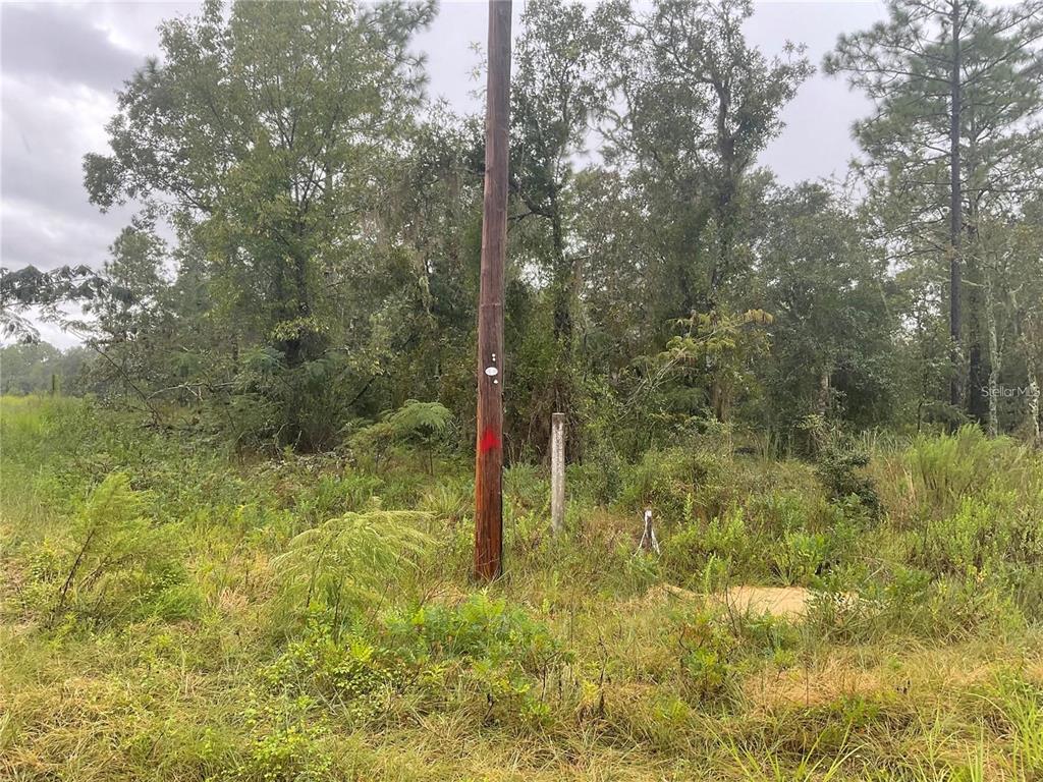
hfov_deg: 61.7
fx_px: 874
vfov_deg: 48.2
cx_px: 522
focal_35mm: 29
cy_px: 391
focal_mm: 3
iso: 16
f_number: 1.8
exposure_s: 1/181
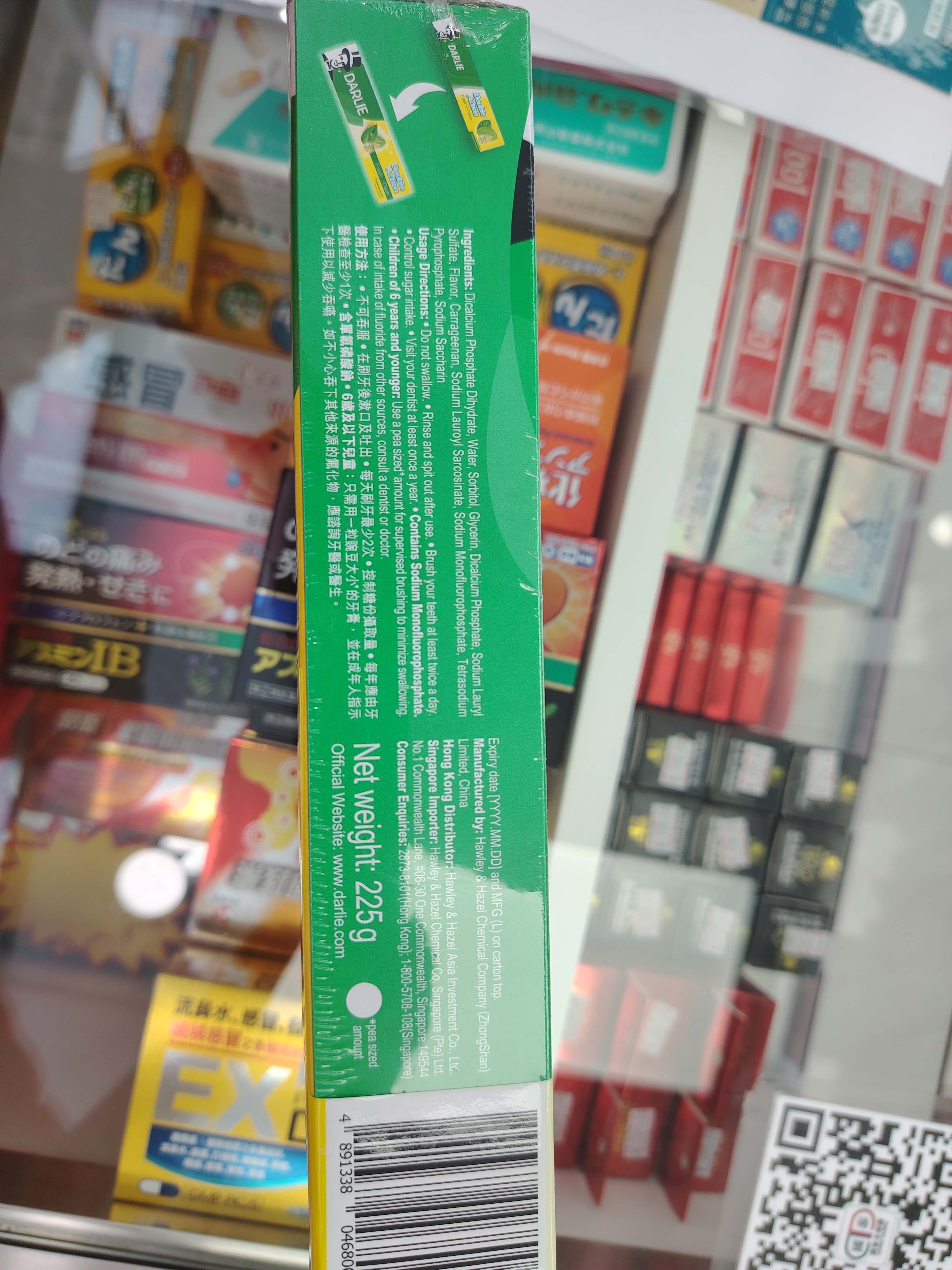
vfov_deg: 71.6
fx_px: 880
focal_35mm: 24
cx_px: 476
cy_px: 635
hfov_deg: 56.8
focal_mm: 5.25
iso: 188
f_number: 1.75
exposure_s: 1/100
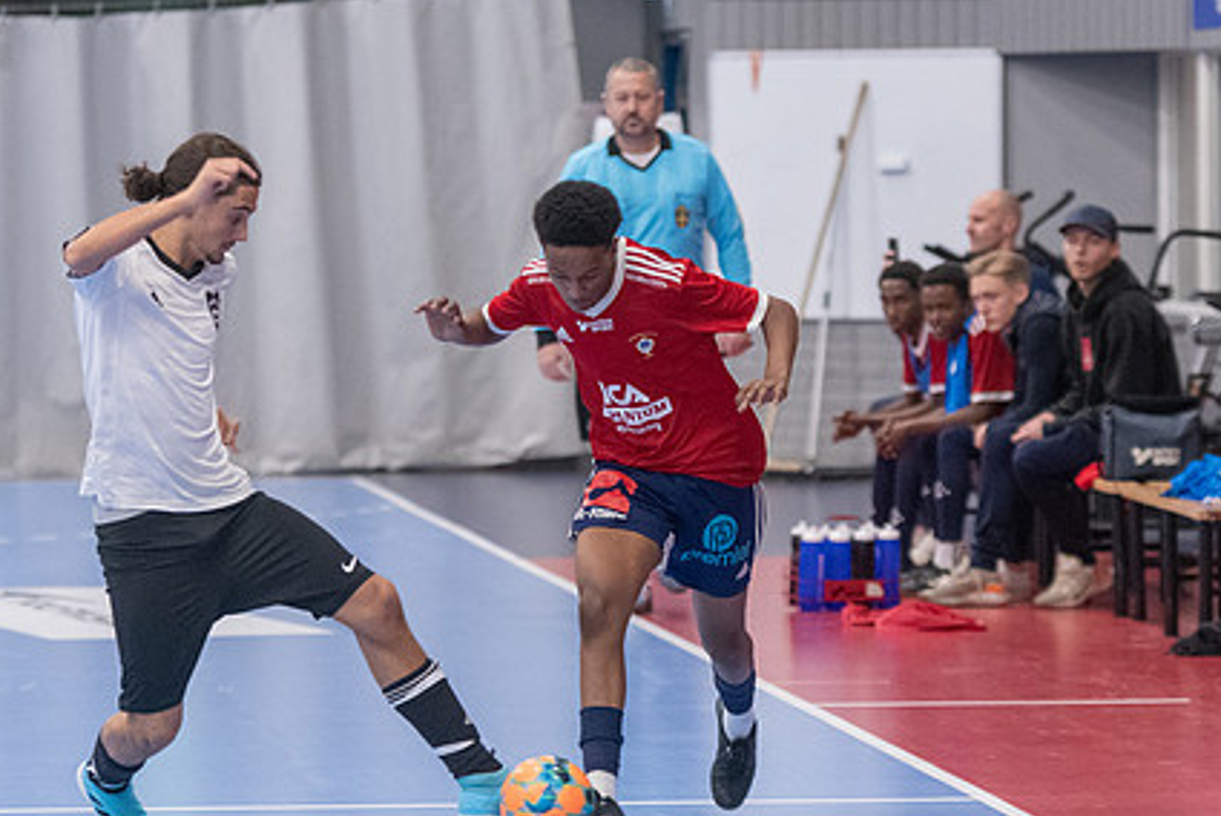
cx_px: 681
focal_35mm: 266
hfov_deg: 7.7
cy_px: 476
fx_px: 9028
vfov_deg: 5.2
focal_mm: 130
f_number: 3.2
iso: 4500
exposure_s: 1/500
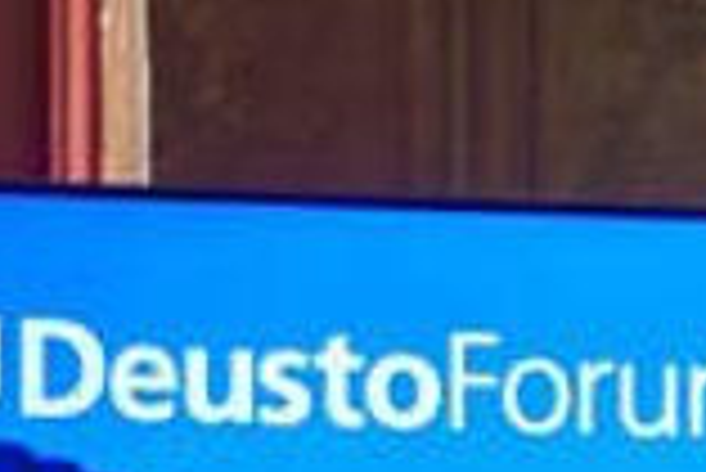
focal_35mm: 635
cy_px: 1427
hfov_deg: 3.2
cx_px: 1677
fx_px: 12464
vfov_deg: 2.2
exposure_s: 1/80
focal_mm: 102
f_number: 4
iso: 2000
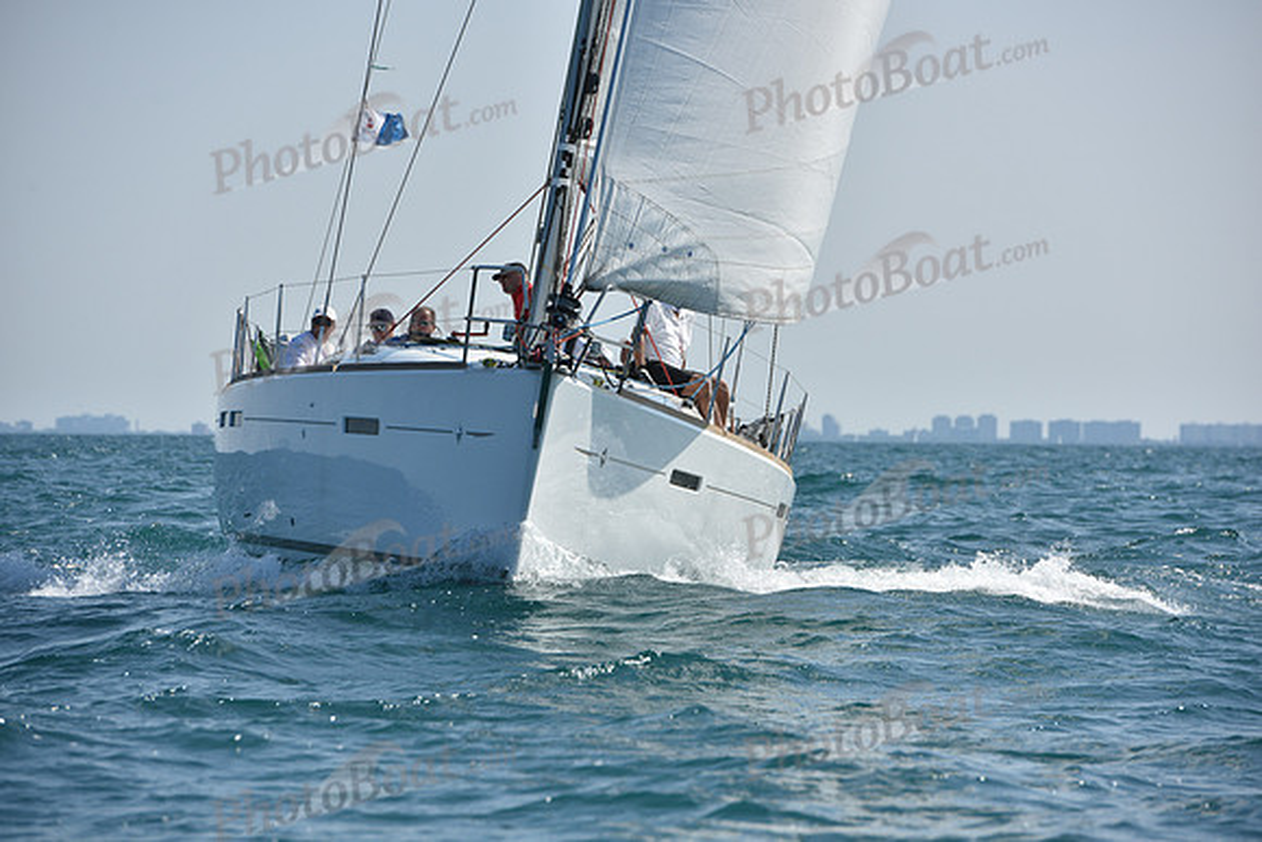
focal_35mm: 200
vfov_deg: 6.9
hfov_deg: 10.3
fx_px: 7012
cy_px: 421
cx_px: 631
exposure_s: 1/1600
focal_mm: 200
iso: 250
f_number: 7.1
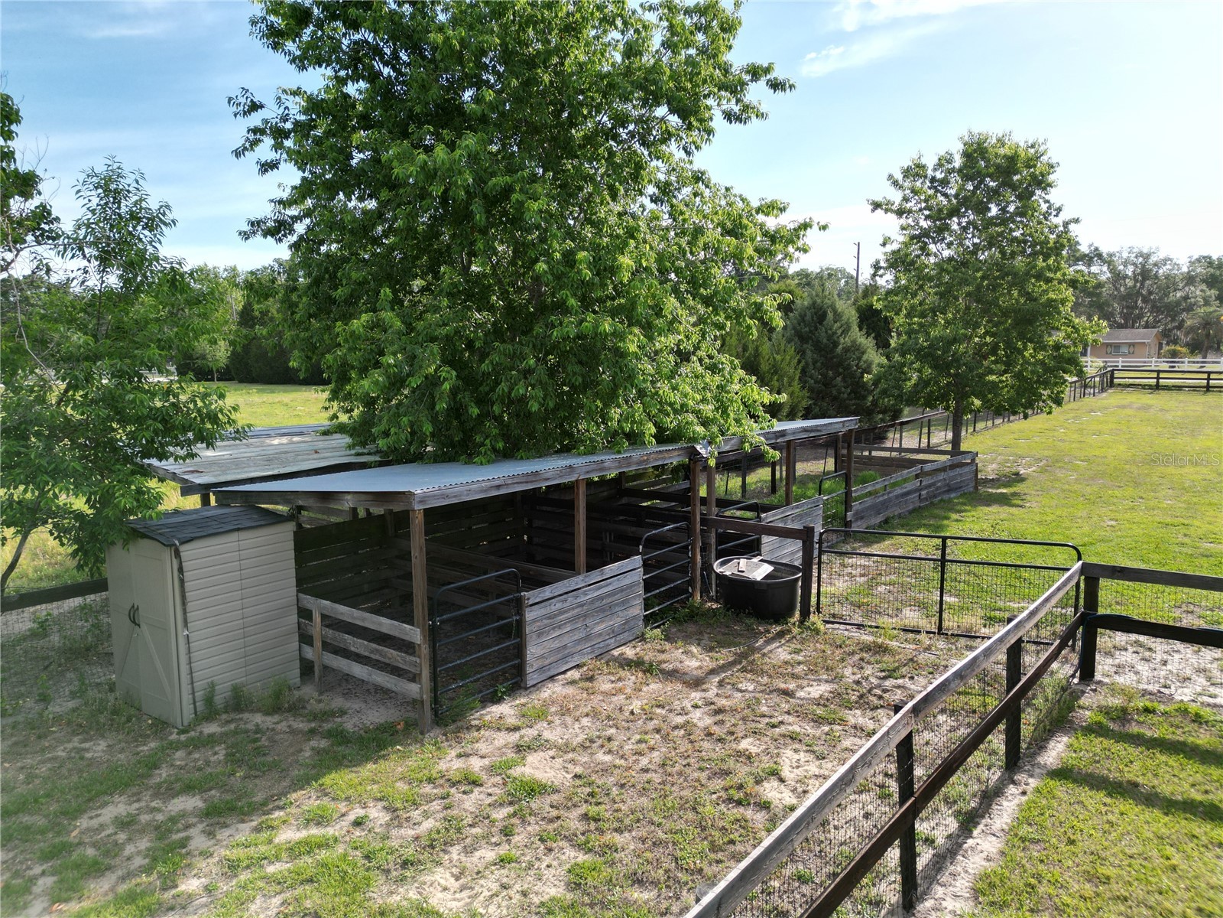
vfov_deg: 56.8
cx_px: 612
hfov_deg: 71.6
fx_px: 848
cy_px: 459
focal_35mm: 24
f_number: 1.7
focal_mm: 6.72
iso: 100
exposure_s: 1/2500
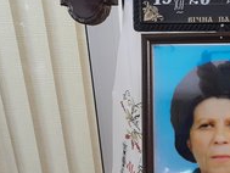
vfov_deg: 25.7
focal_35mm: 57
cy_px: 73
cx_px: 219
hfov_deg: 31.7
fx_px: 379
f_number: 1.8
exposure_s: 1/25
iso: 500
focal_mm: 4
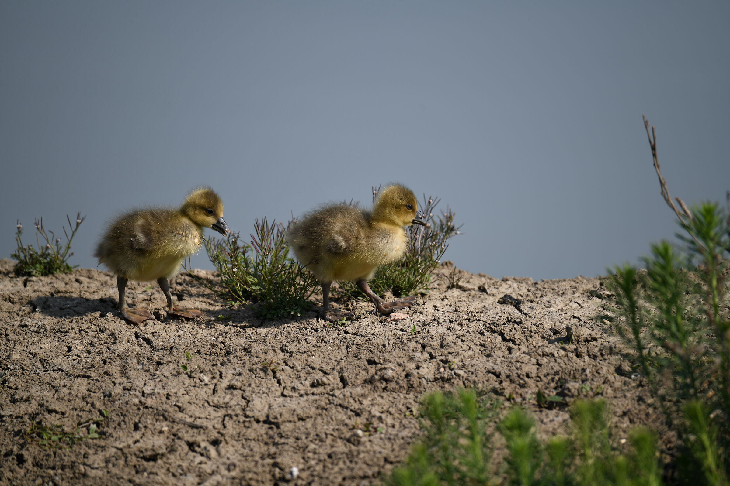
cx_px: 365
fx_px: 12166
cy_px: 243
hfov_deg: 3.4
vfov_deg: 2.3
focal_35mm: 600
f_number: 6.3
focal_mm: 600
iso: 100
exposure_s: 1/500
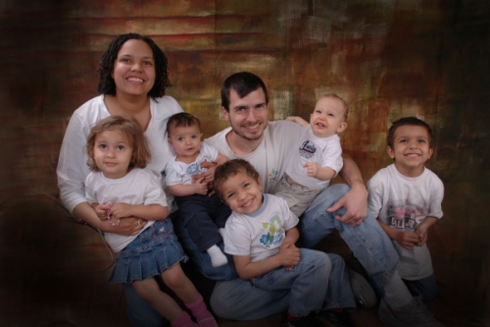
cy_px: 164
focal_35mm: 27
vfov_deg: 47.9
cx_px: 245
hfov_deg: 67.4
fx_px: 367
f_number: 7.1
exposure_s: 1/500
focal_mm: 18
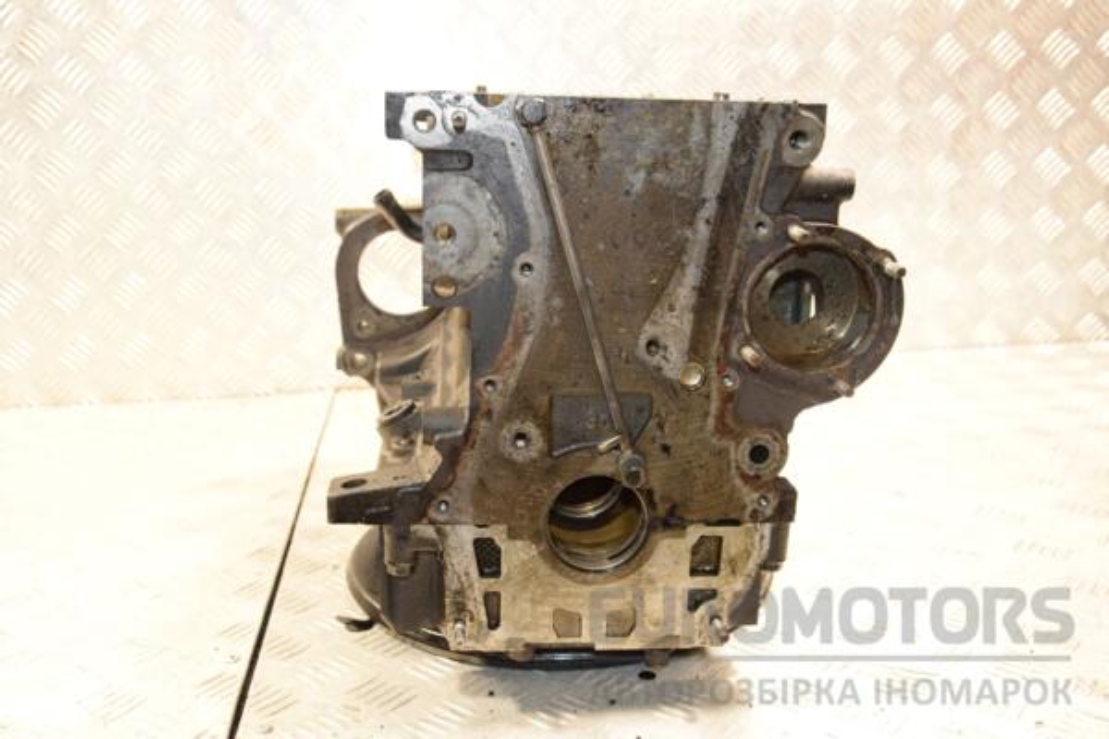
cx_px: 554
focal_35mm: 39
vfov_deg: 34.2
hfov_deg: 49.6
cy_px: 370
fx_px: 1201
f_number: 5.6
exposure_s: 1/80
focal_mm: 26
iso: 1600
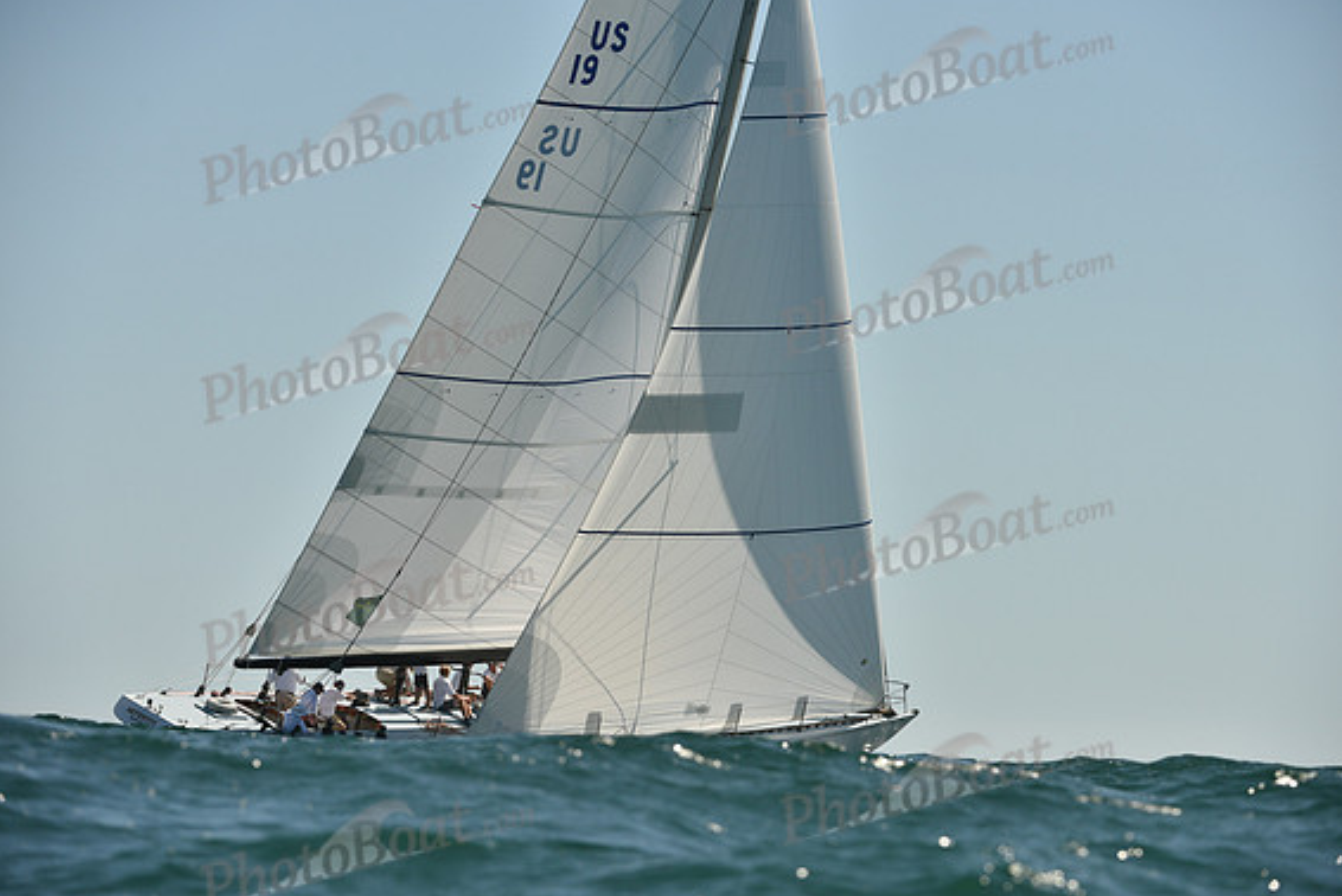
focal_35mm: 205
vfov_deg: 6.7
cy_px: 452
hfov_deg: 10.0
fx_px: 7646
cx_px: 659
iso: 250
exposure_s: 1/2000
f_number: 6.3
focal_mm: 200
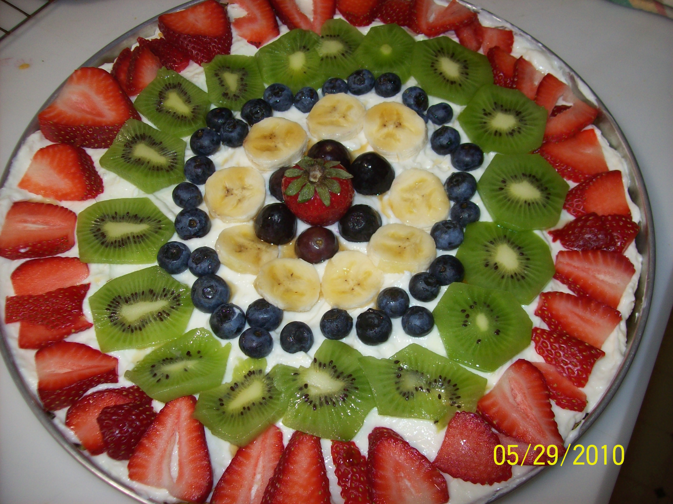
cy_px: 252
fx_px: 700
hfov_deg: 51.4
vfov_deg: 39.6
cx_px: 336
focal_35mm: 36
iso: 80
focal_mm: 6
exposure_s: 1/64
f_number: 2.7
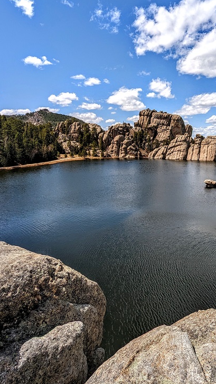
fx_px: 244
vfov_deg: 76.3
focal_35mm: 24
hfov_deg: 46.6
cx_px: 152
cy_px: 187
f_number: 2.2
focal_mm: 2.35
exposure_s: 1/2299
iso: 51
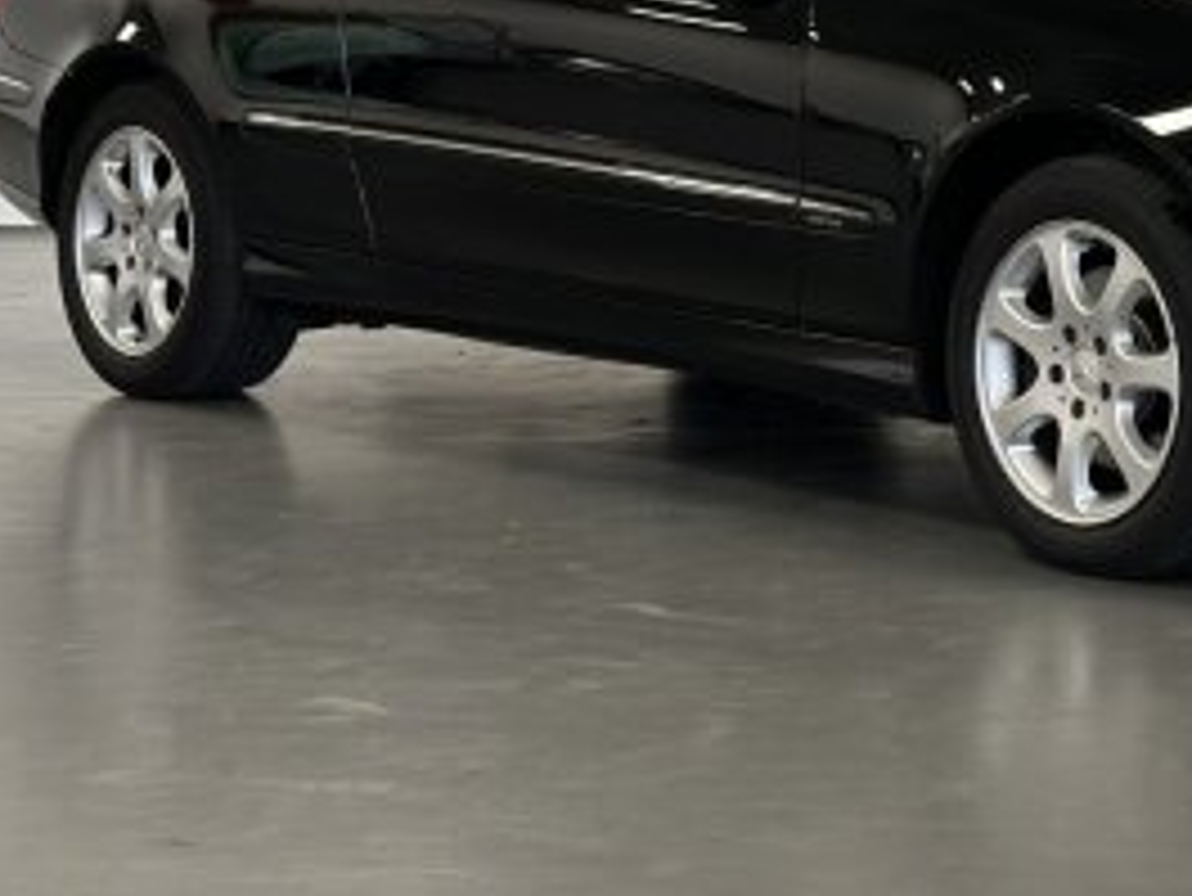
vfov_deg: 12.6
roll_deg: +0.2
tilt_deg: -1.9
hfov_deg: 16.7
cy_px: -95
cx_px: 1071
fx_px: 3996
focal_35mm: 116
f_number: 1.78
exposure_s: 1/73
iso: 125
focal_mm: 6.86
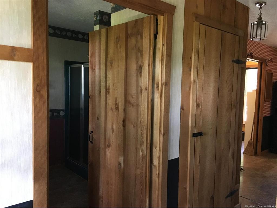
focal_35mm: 29
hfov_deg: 61.7
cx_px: 138
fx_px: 232
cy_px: 104
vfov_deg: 48.2
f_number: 2.2
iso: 200
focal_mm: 4.15
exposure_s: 1/30
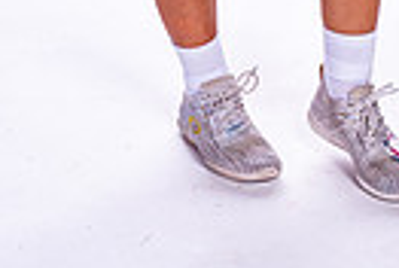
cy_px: -405
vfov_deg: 6.8
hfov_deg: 10.7
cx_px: 207
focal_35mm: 192
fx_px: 2133
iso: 100
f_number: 5.6
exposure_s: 1/250
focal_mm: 56
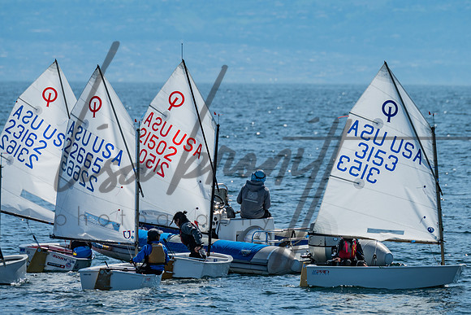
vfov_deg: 2.5
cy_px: 101
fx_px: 7301
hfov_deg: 3.7
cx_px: 260
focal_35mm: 558
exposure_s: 1/500
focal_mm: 400
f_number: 8
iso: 100
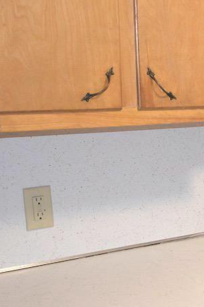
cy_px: 202
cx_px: 350
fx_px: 732
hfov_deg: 14.3
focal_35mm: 86
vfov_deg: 23.6
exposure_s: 1/60
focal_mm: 20
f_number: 3.5
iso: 2000
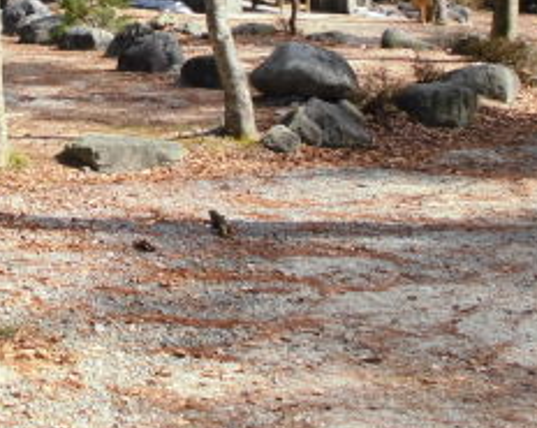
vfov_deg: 15.5
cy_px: -76
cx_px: 79
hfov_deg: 19.7
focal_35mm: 96
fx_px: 1524
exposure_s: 1/160
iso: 100
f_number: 4.2
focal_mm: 6.9
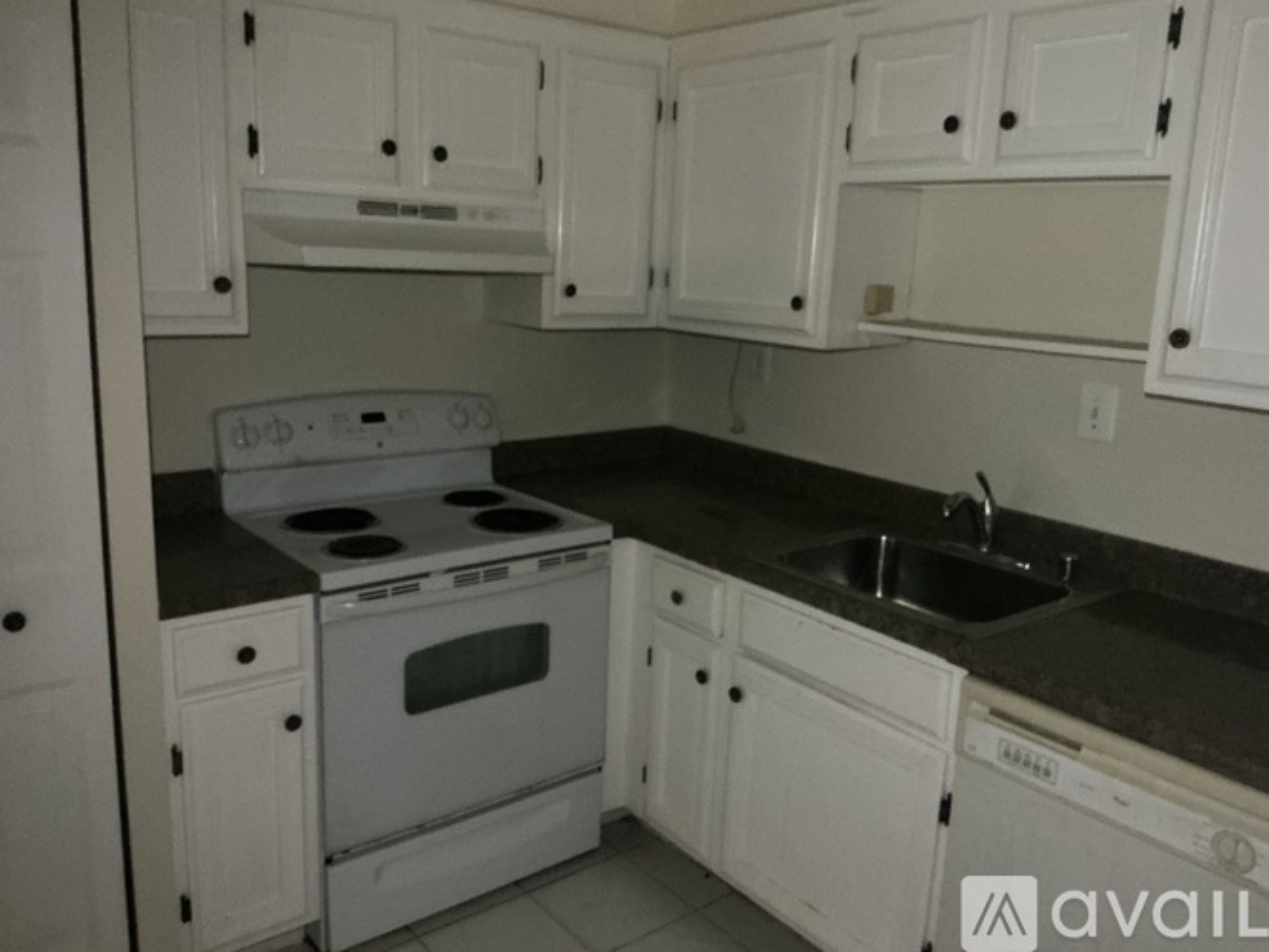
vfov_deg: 48.2
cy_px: 476
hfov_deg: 61.7
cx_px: 634
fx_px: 1063
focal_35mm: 29
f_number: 1.8
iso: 500
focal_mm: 3
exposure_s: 1/17
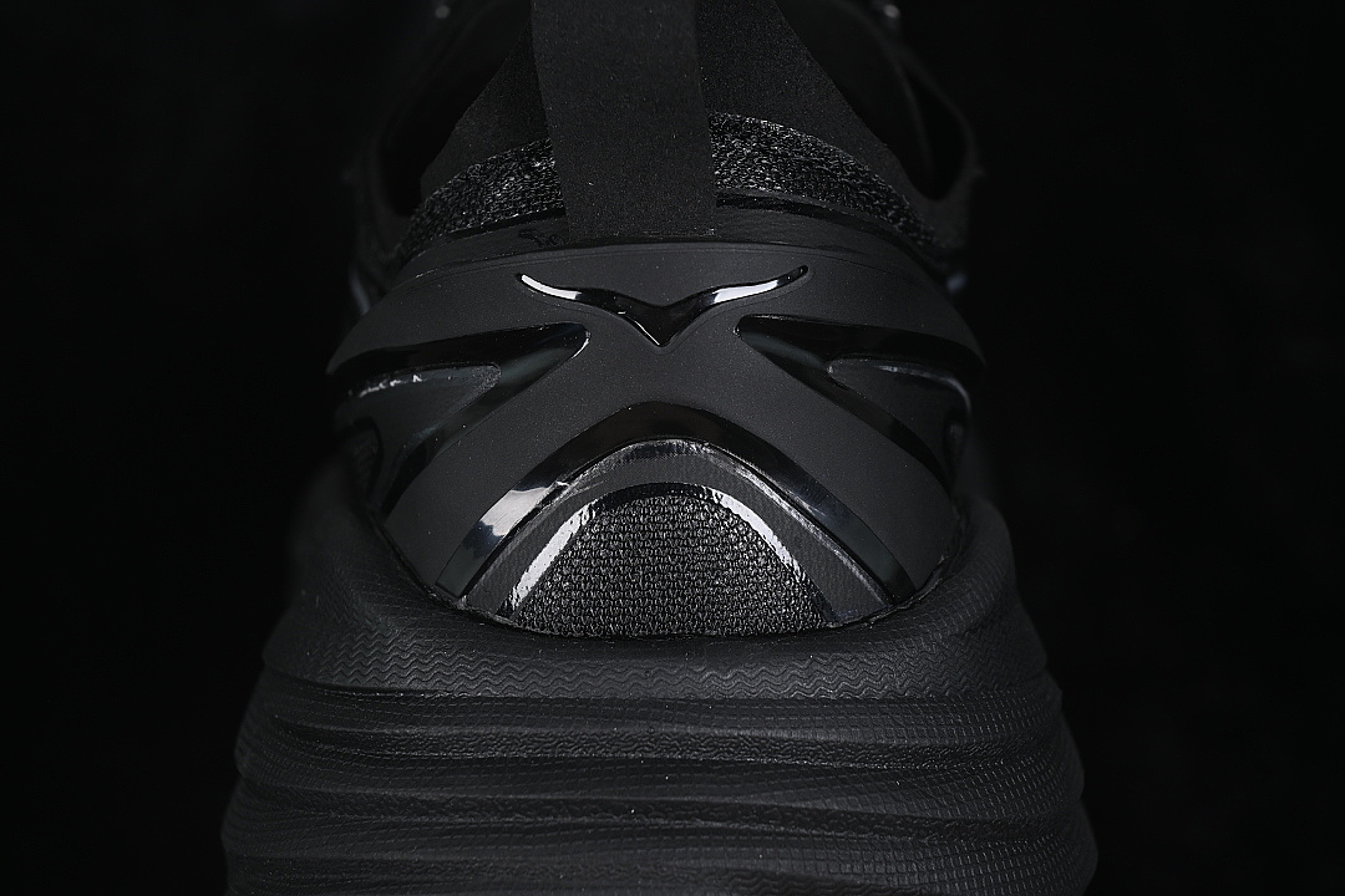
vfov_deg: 18.2
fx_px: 2802
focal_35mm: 75
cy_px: 448
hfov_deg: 27.0
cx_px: 672
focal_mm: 50
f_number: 6.3
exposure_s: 1/60
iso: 160
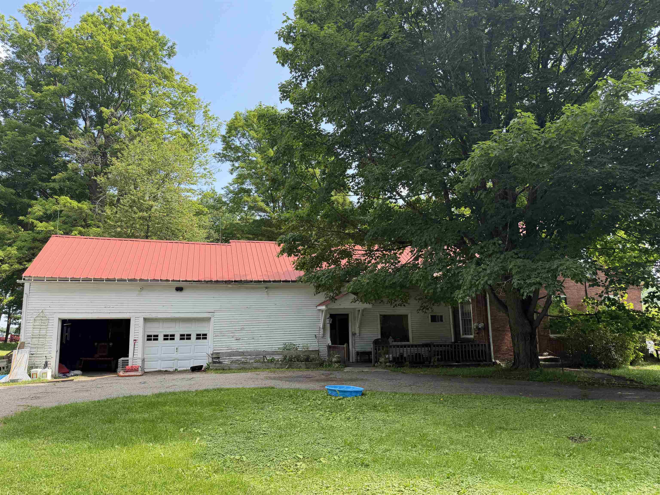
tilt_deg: +9.0
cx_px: 330
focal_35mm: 24
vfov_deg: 56.8
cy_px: 248
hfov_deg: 71.6
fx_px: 458
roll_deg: +0.7
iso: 100
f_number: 1.78
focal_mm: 6.76
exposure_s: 1/1091
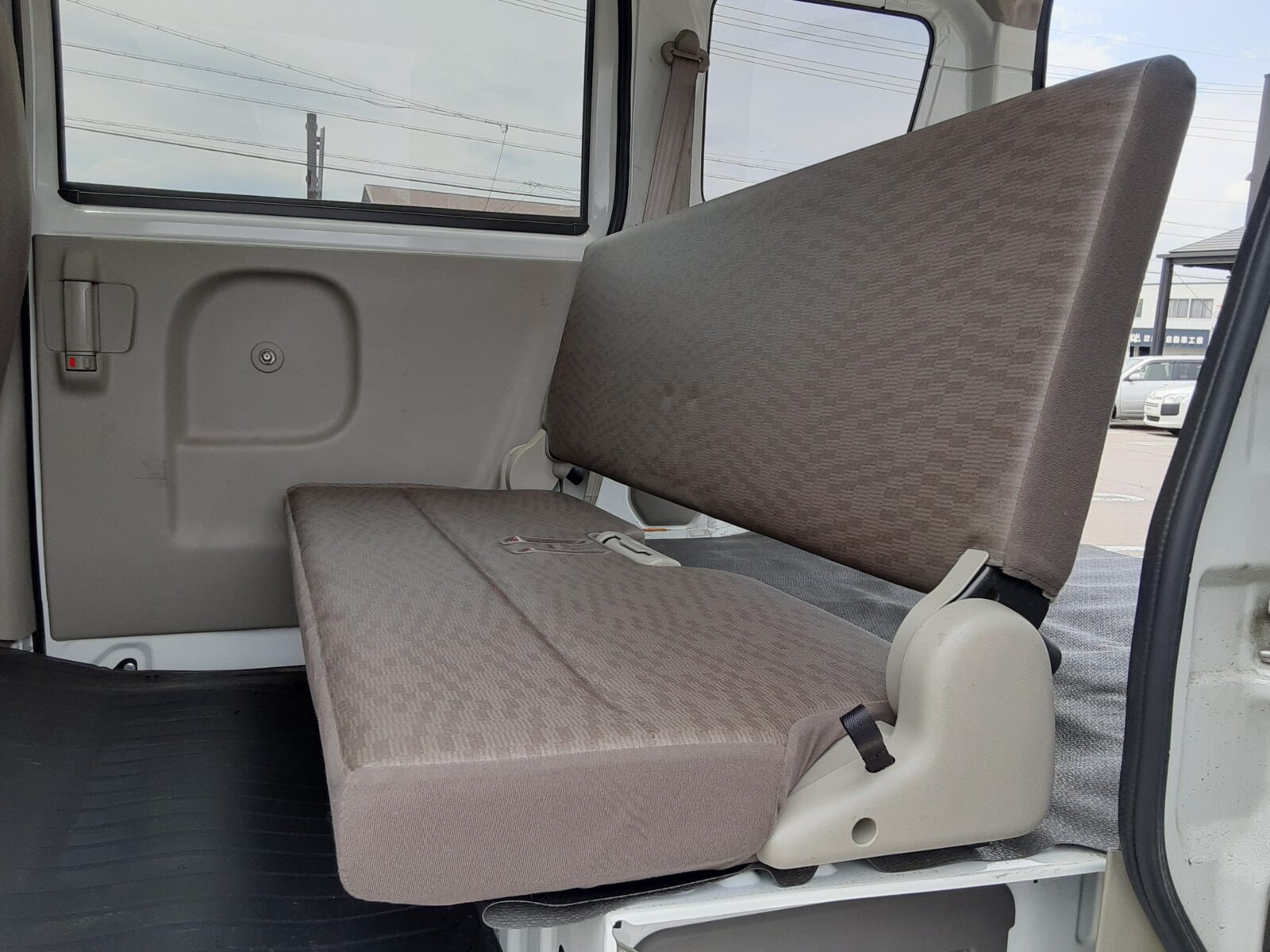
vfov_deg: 51.4
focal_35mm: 27
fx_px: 991
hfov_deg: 65.3
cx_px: 635
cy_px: 476
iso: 40
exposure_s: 1/560
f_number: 1.9
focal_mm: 2.91
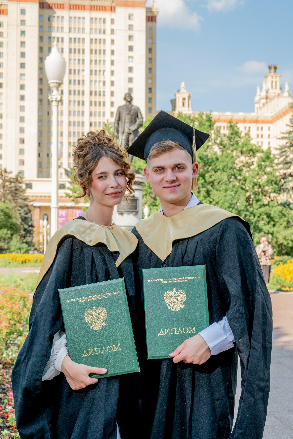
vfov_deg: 33.4
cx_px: 146
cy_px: 220
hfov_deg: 22.6
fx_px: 732
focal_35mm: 60
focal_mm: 40
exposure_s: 1/200
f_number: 7.1
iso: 100
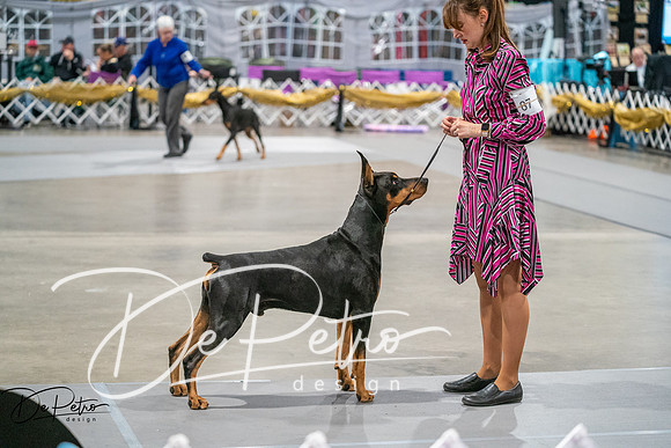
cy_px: 224
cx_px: 336
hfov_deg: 22.1
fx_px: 1715
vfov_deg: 14.9
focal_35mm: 92
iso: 6400
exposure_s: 1/250
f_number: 2.8
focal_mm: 92
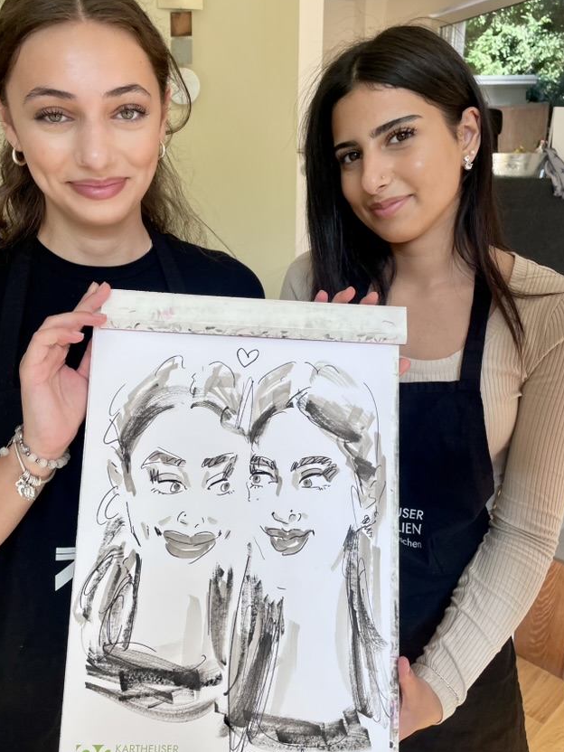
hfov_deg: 44.1
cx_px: 251
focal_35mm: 32
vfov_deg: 56.8
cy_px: 350
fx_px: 695
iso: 32
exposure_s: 1/259
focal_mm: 4.2
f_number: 1.6
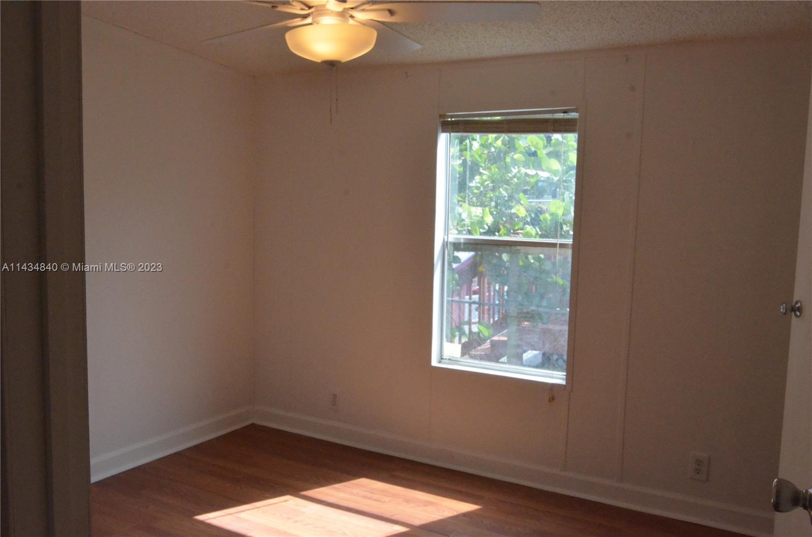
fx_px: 810
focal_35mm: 36
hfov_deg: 53.2
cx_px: 406
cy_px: 268
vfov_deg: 36.7
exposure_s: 1/800
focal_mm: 24
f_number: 14
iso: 5000
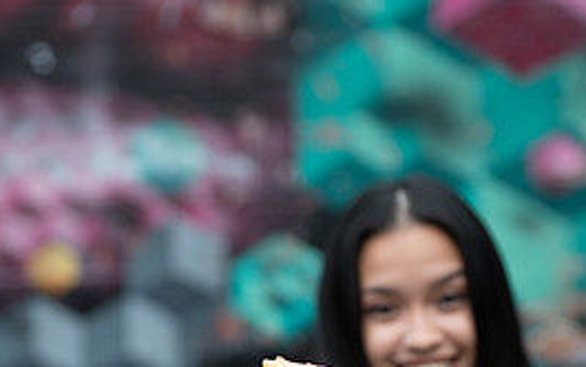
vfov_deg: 10.7
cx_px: 329
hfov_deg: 17.2
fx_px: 1934
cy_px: 387
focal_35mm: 121
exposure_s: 1/125
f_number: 2.8
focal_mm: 70
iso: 250
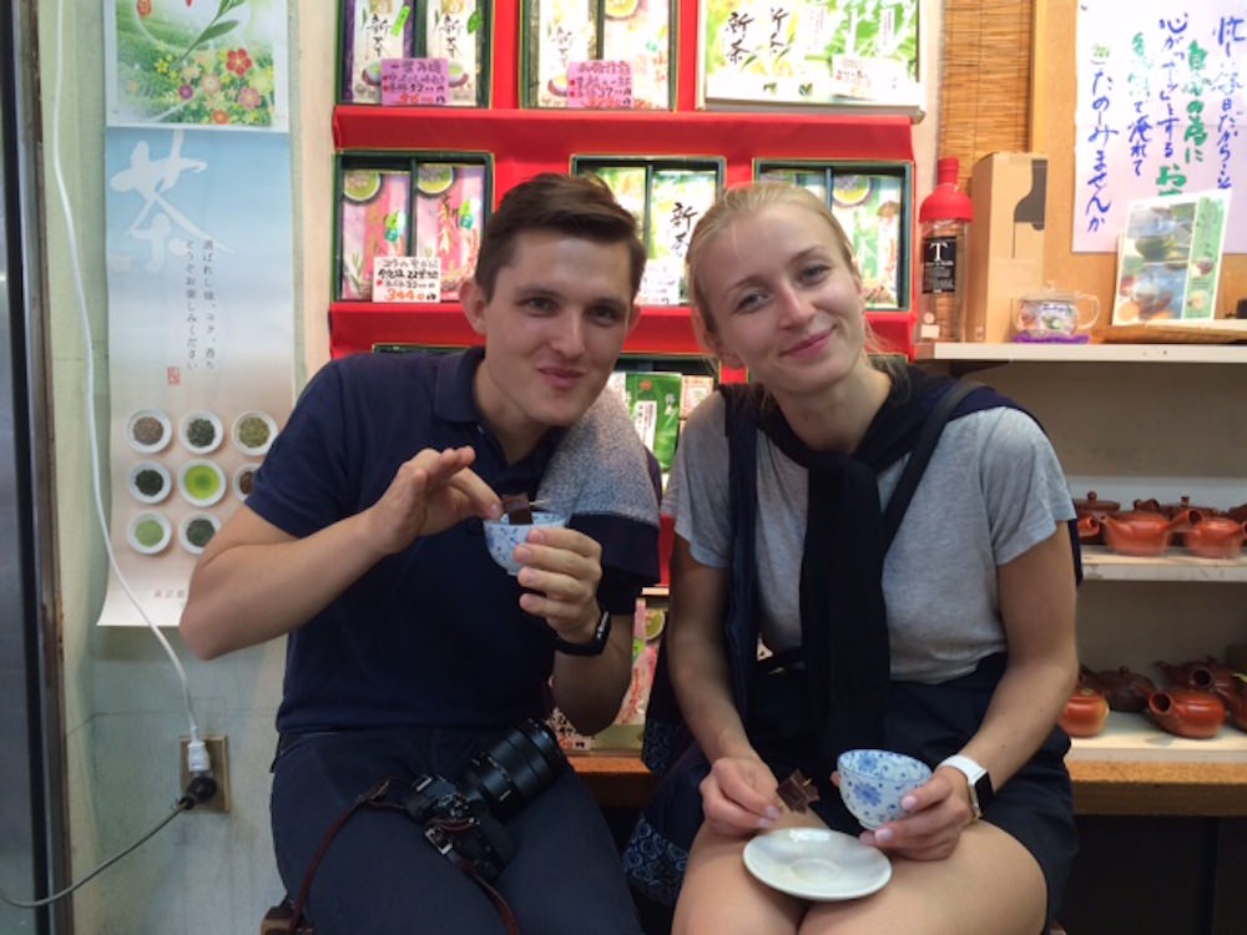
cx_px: 624
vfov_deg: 48.2
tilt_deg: -6.2
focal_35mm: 29
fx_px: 1045
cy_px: 468
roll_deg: -0.1
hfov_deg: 61.7
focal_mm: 4.15
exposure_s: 1/30
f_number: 2.2
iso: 50
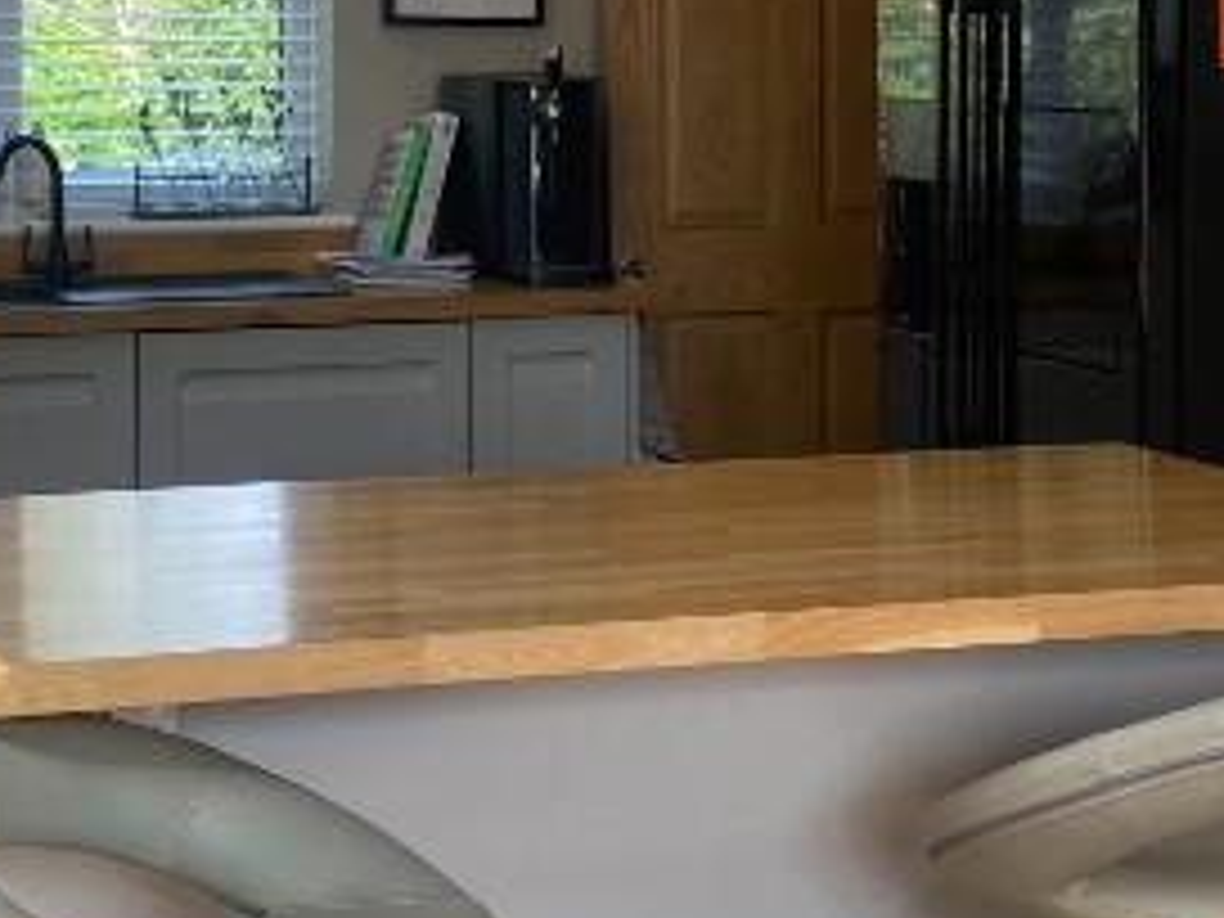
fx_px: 3465
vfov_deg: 14.9
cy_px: 117
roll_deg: +0.0
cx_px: 657
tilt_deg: -1.7
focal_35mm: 98
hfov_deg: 20.0
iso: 32
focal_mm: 4.25
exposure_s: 1/122
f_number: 1.8
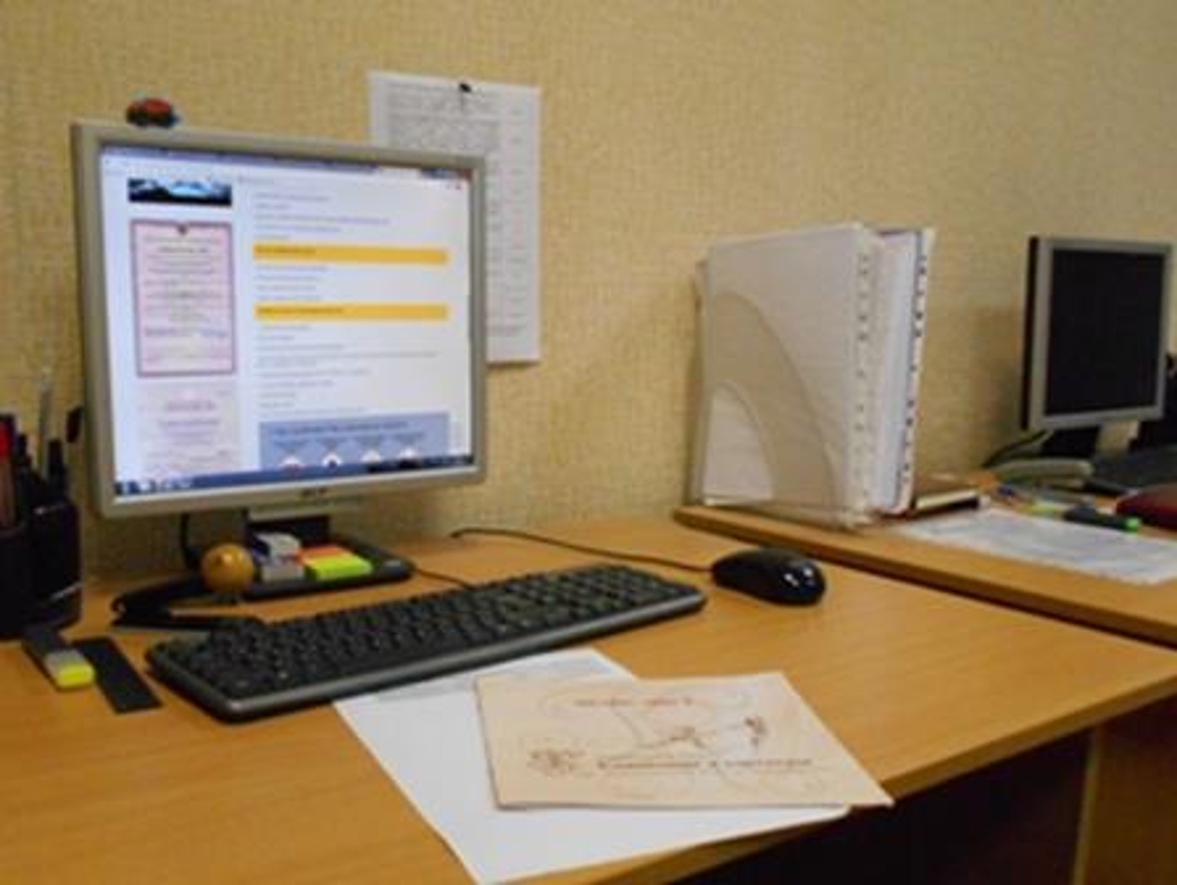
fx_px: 1021
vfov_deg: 46.9
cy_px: 442
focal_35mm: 30
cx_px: 588
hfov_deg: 59.9
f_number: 3.4
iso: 800
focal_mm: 5.1
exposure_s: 1/60
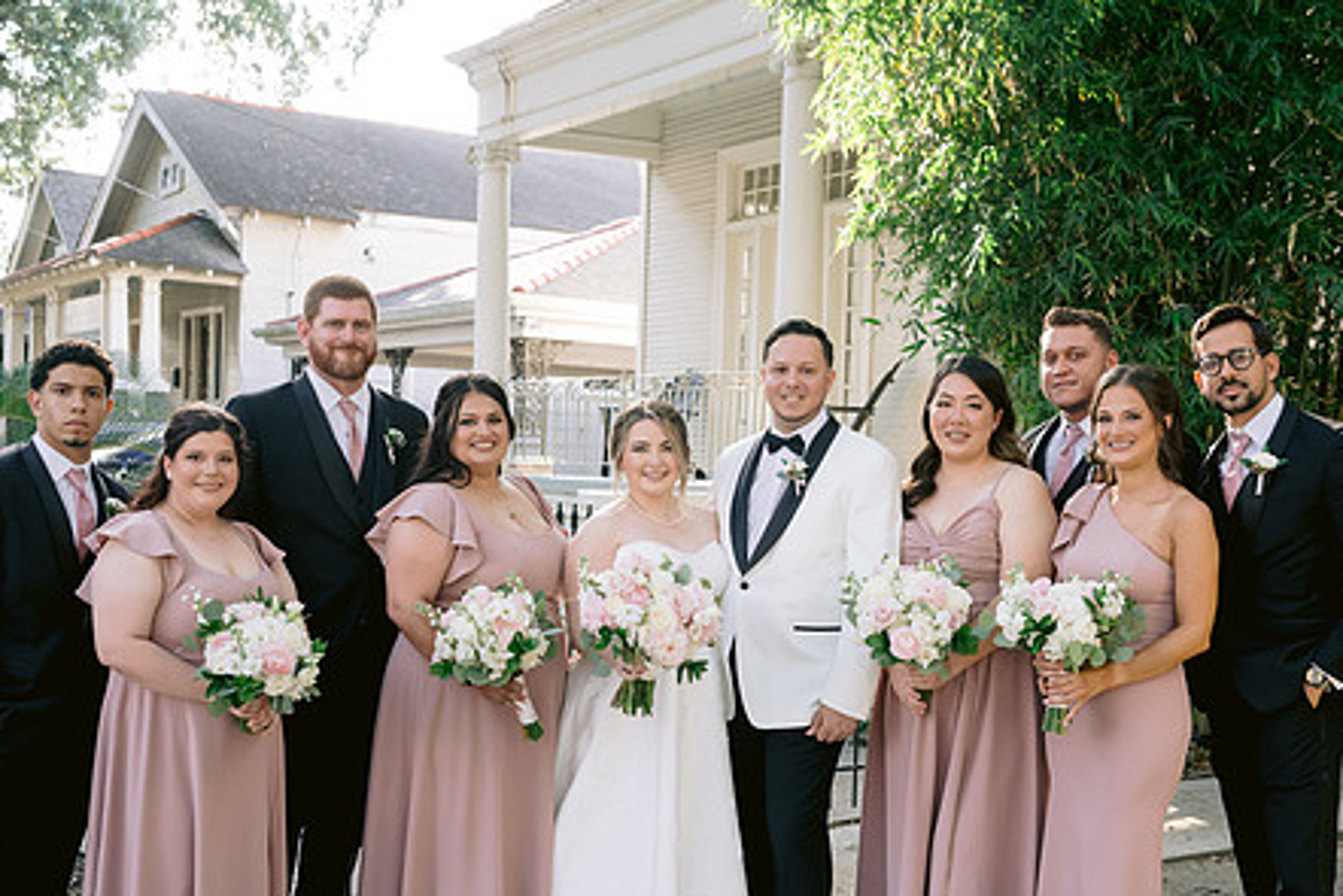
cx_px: 700
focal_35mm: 49
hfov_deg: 40.3
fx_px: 1828
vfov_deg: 27.5
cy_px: 540
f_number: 4
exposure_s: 1/250
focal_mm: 35
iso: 400
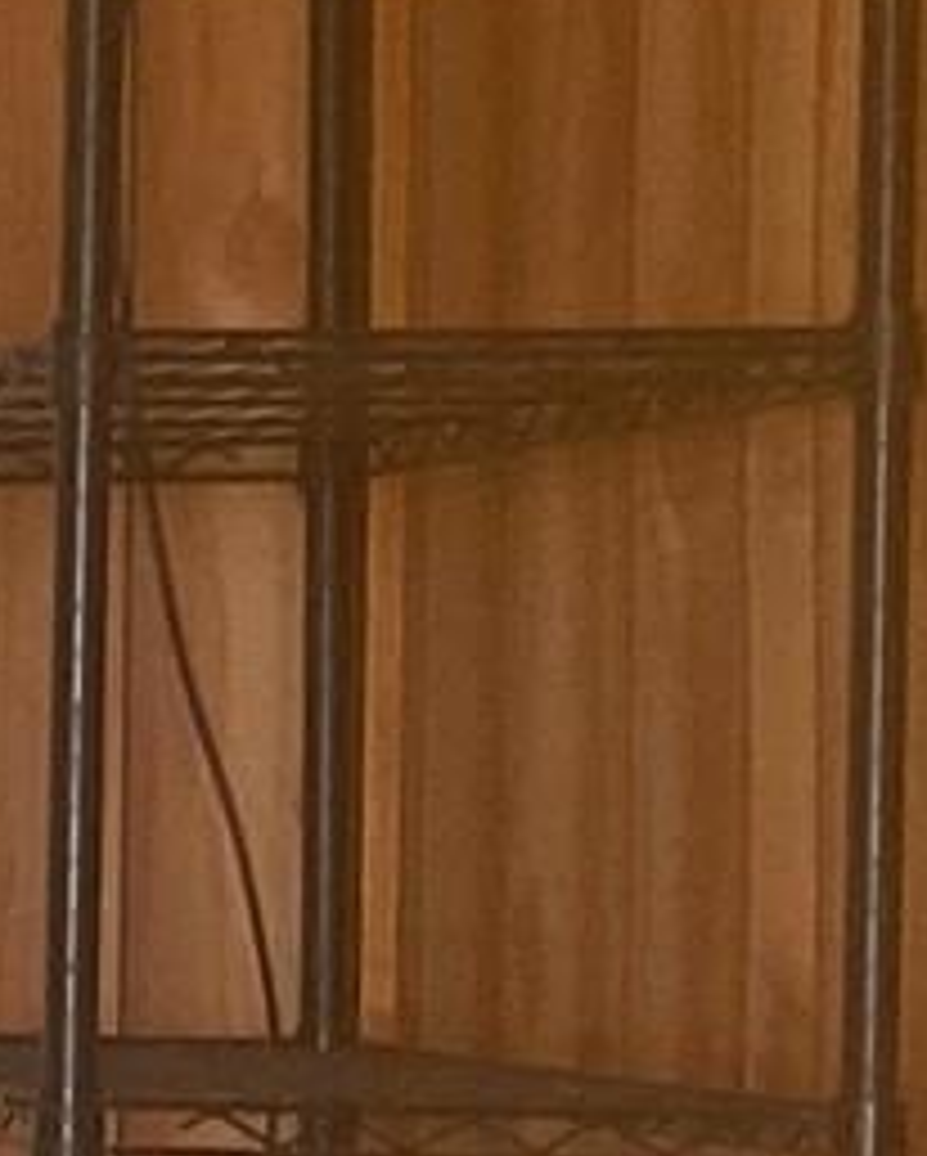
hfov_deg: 7.2
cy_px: 981
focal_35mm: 176
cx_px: -2331
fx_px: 6029
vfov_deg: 10.9
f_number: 1.8
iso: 64
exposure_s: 1/60
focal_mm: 3
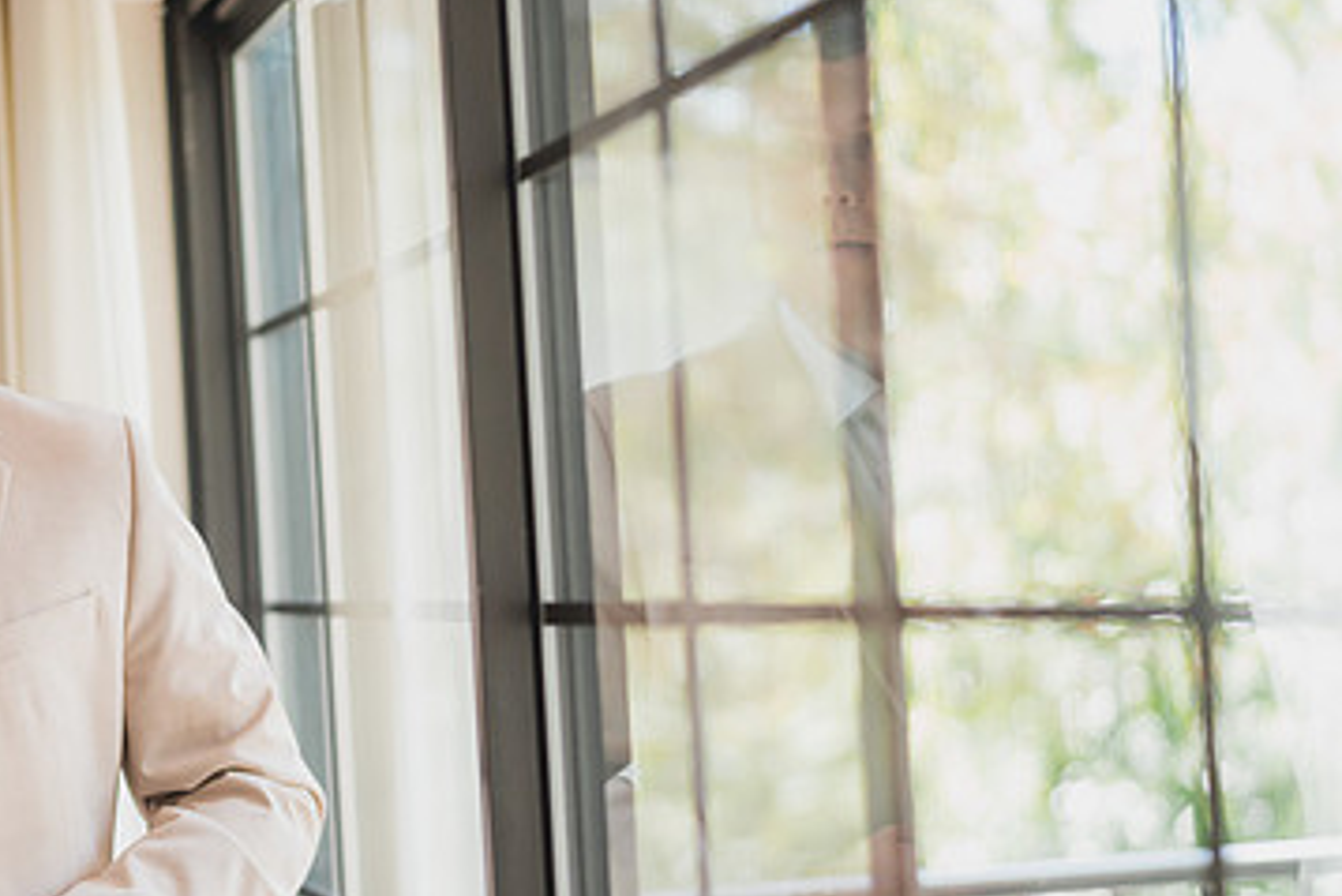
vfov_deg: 16.8
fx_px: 3021
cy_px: 587
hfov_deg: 24.7
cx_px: 274
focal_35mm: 81
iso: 800
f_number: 1.4
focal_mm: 50
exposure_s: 1/800
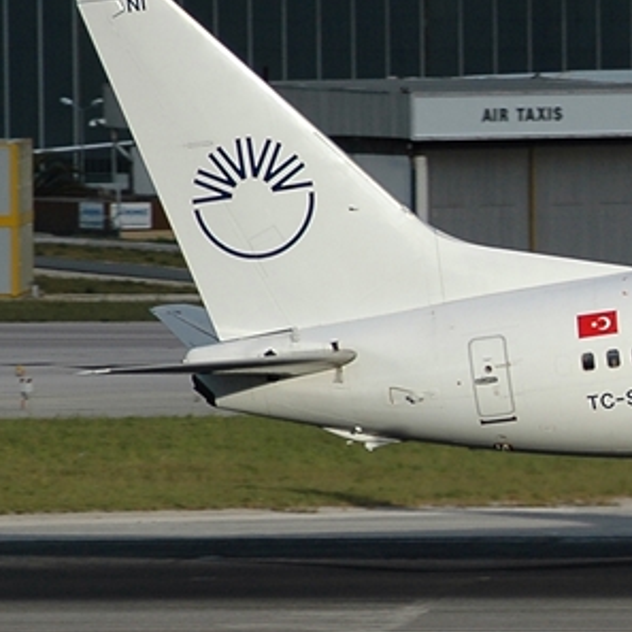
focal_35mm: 572
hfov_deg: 3.1
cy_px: 314
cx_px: 1077
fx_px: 11815
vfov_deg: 3.1
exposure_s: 1/800
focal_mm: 130
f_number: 7.1
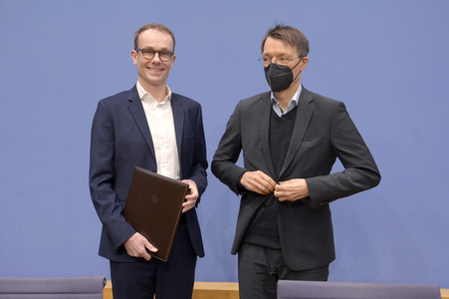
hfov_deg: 48.5
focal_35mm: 40
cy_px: 150
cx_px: 224
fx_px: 499
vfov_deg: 33.4
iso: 4000
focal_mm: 40
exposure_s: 1/400
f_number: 5.6
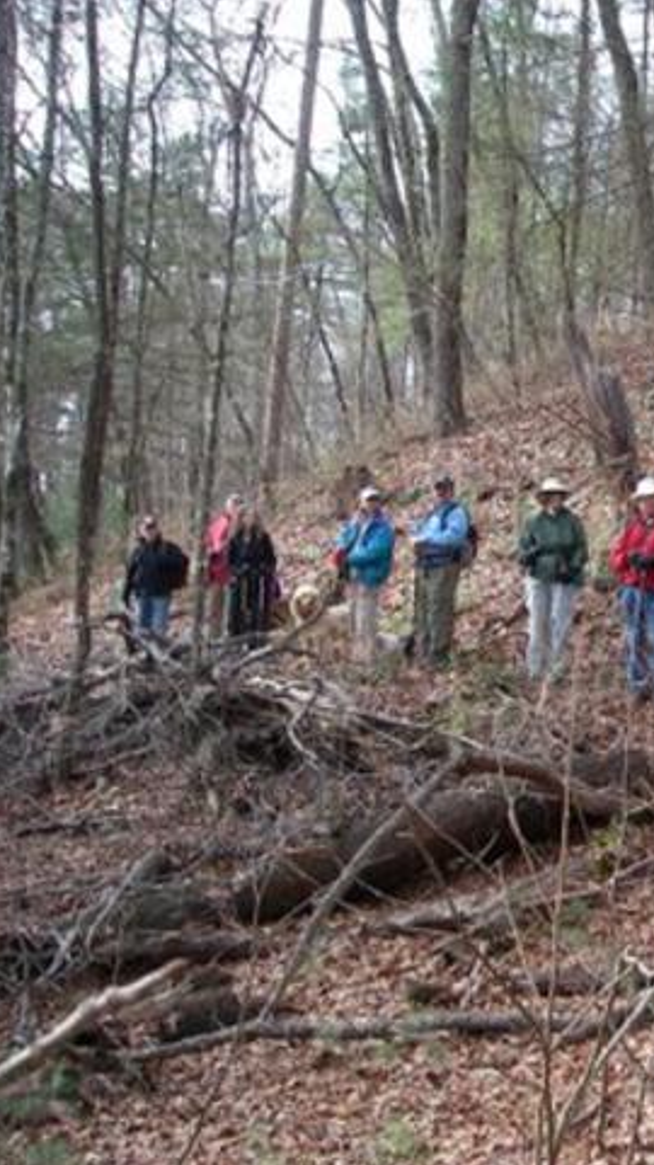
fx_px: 1729
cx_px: 775
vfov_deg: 37.2
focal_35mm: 56
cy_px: 586
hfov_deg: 20.1
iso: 64
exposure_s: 1/80
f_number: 3.3
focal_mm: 6.3
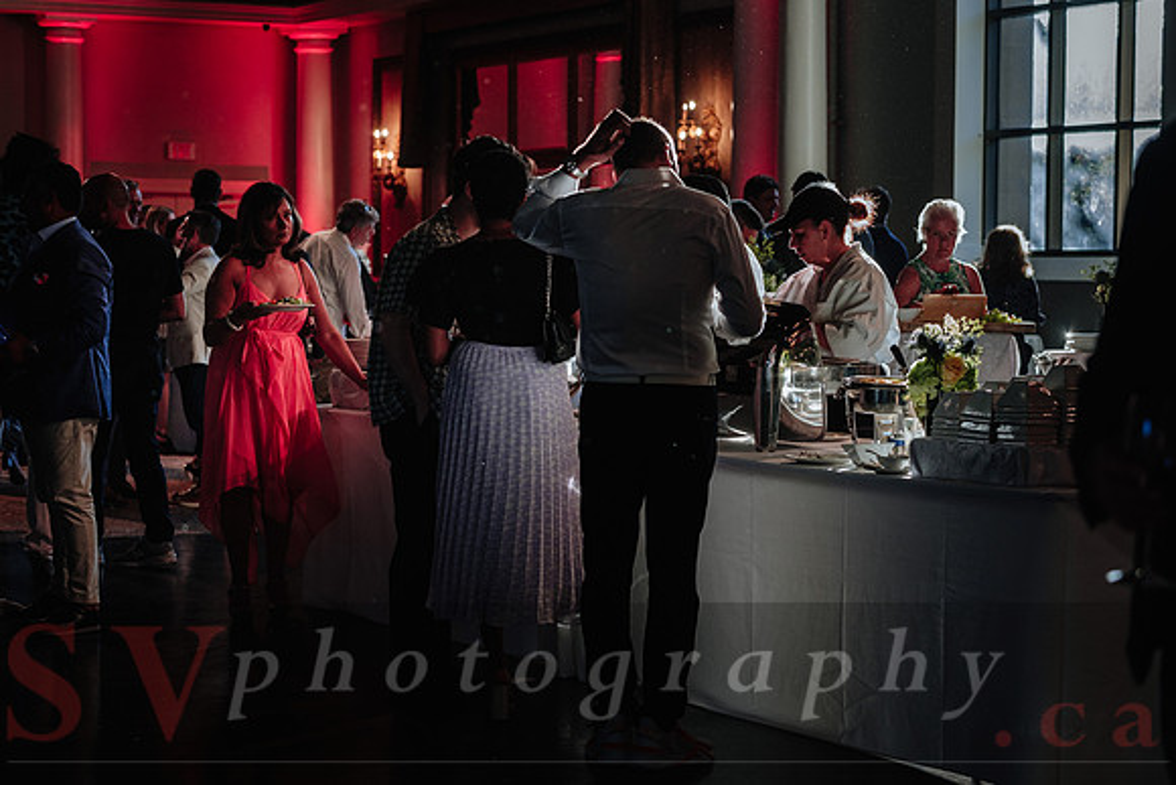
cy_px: 392
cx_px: 588
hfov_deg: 24.1
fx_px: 2759
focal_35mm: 84
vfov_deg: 16.2
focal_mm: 54.1
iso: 400
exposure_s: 1/100
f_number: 2.8
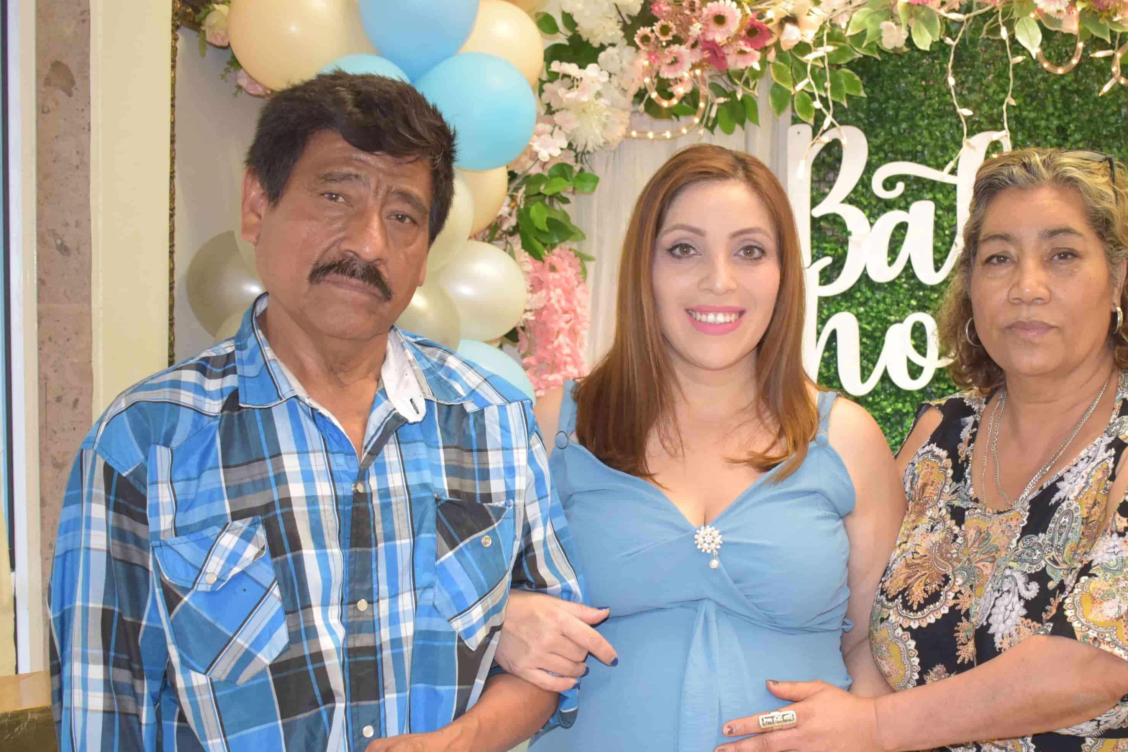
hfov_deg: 35.9
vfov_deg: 24.3
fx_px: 1723
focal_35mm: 55
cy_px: 563
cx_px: 744
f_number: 3.8
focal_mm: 24
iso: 1250
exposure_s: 1/80
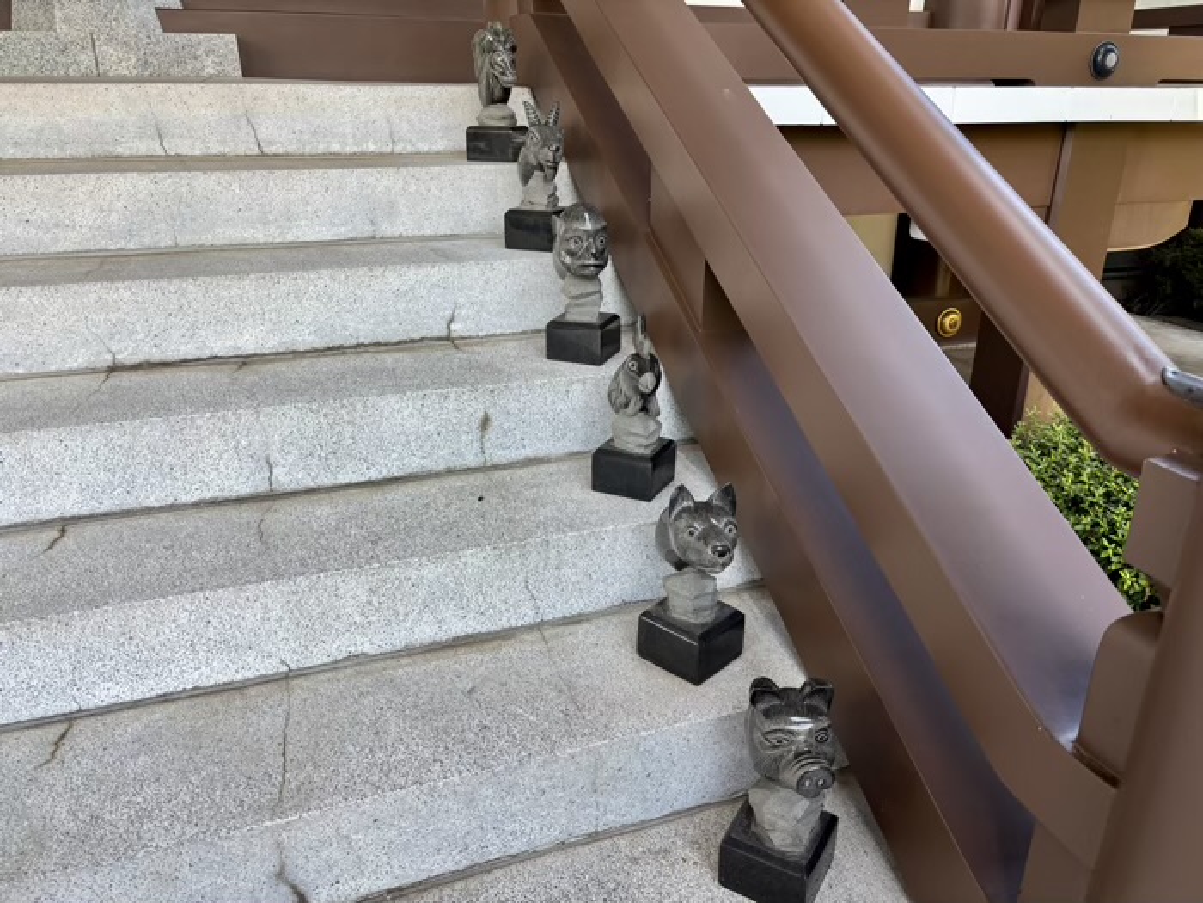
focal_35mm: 26
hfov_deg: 67.3
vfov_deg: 53.1
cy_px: 452
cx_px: 602
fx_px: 904
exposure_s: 1/297
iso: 50
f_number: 1.6
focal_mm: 5.96
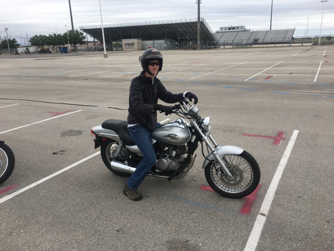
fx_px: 280
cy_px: 126
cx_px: 167
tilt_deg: -15.7
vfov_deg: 48.2
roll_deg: +2.0
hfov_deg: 61.7
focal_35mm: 29
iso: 25
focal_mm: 4.15
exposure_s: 1/569
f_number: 2.2
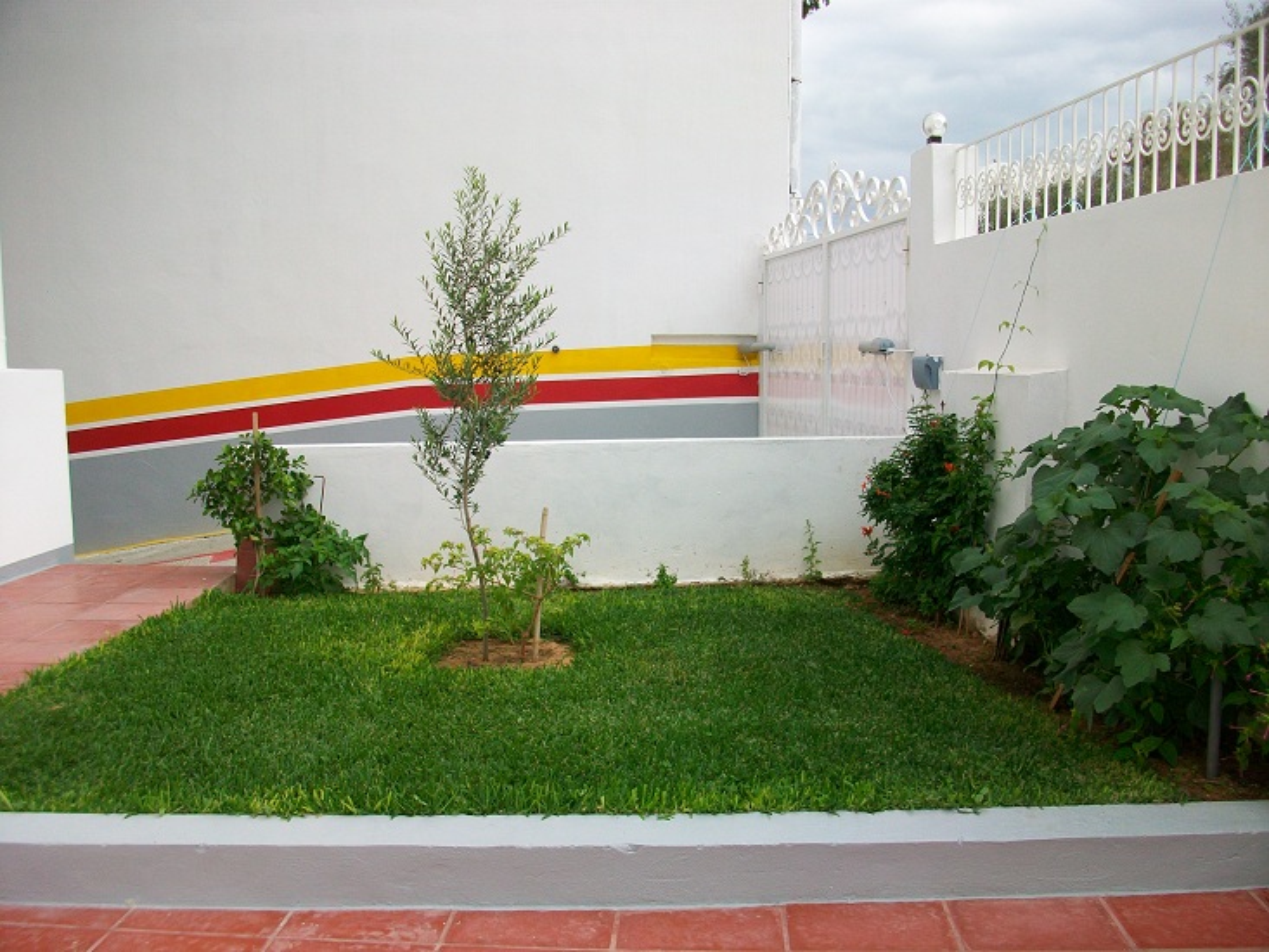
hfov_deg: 56.8
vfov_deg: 44.2
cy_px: 476
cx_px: 634
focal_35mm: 32
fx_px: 1173
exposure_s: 1/500
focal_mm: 5.7
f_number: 2.8
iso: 64
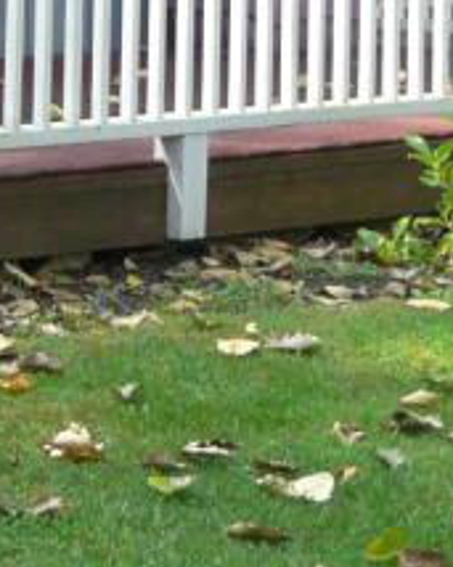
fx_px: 3841
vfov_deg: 8.1
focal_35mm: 229
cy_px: -448
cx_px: -323
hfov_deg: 6.6
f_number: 3.2
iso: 100
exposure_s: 1/125
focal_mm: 8.1
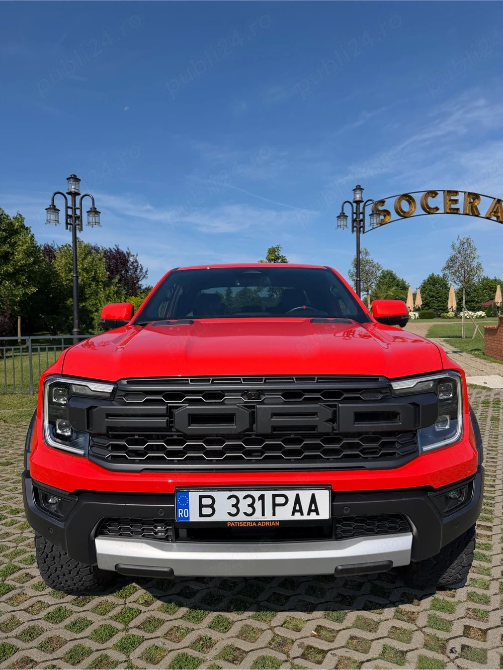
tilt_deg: -1.8
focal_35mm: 24
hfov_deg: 56.8
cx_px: 252
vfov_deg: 71.6
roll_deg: +0.4
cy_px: 335
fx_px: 465
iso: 100
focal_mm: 6.76
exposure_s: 1/6711
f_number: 1.78
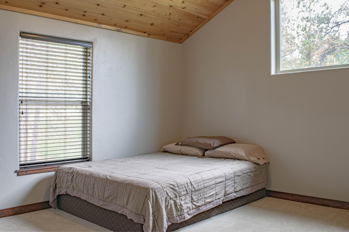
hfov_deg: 55.1
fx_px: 334
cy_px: 116
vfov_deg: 38.4
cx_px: 174
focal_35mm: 34
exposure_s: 1/5
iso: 200
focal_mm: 23
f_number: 10
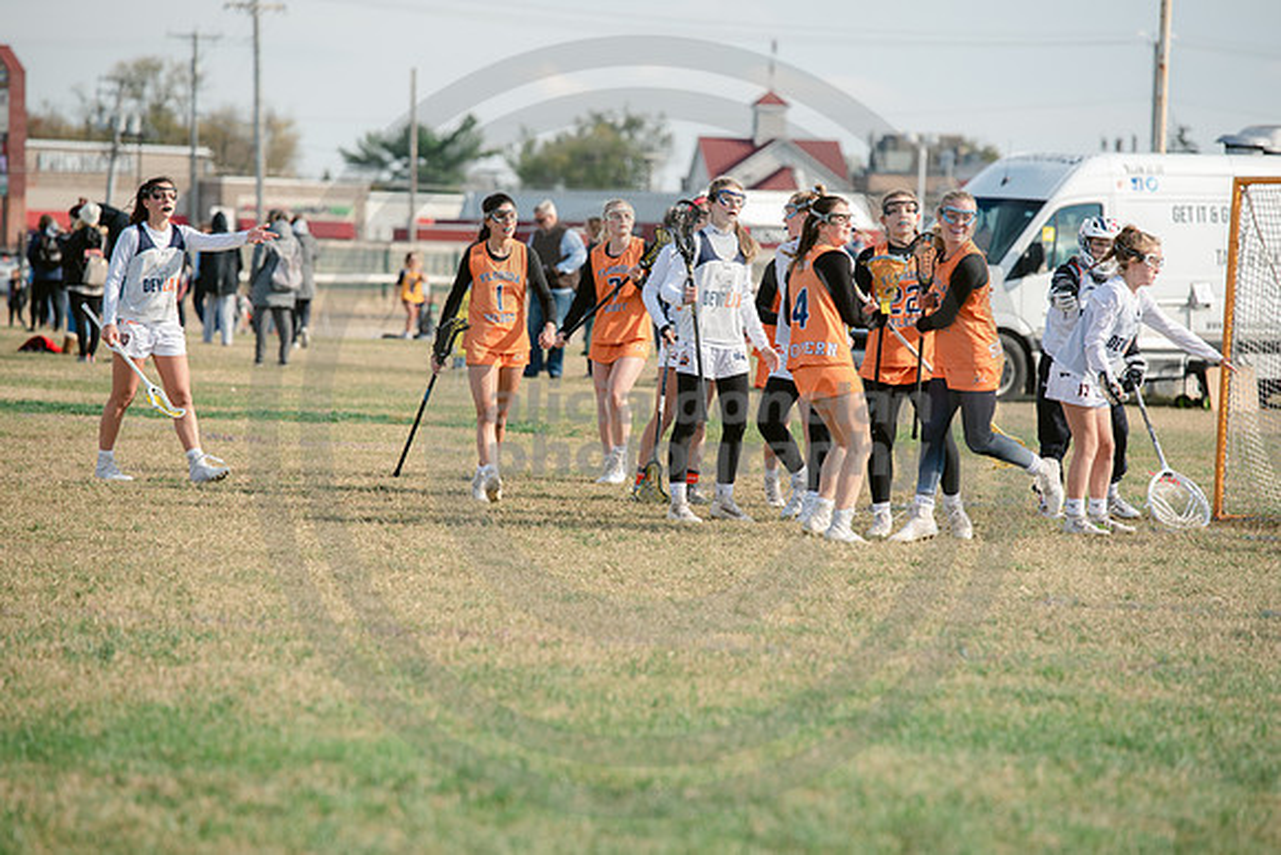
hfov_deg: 10.3
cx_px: 640
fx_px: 7118
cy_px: 428
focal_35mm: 200
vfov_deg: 6.9
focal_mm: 200
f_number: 4.5
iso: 250
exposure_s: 1/1250
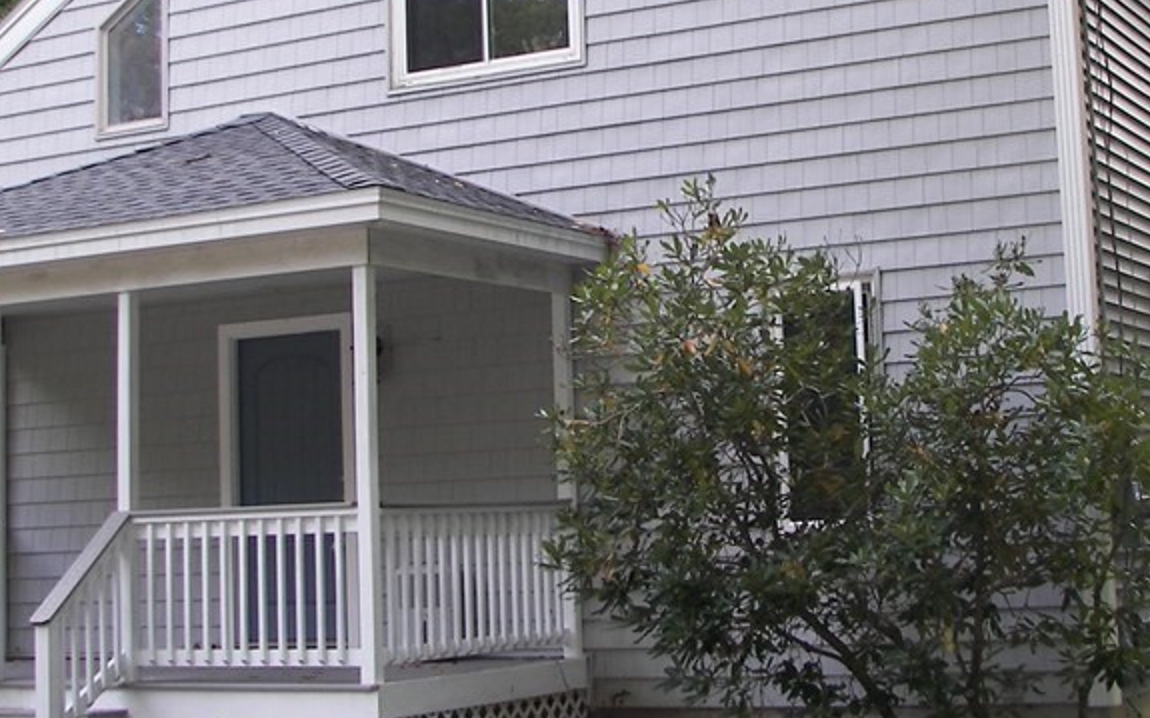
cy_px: 196
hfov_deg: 30.2
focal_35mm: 68
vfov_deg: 19.0
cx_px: 646
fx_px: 2131
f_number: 2.8
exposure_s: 1/125
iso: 50
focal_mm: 6
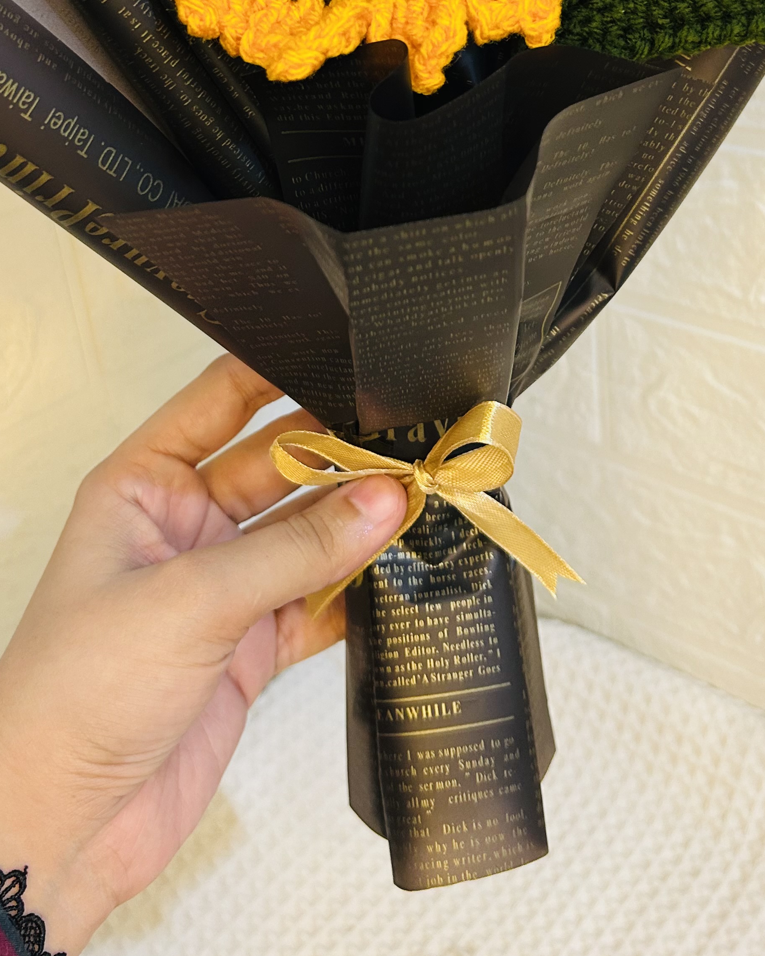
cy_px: 174
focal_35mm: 45
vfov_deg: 39.3
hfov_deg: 33.4
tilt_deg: -20.9
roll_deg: +3.9
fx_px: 1274
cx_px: 426
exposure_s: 1/50
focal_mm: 5.7
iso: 160
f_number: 1.5
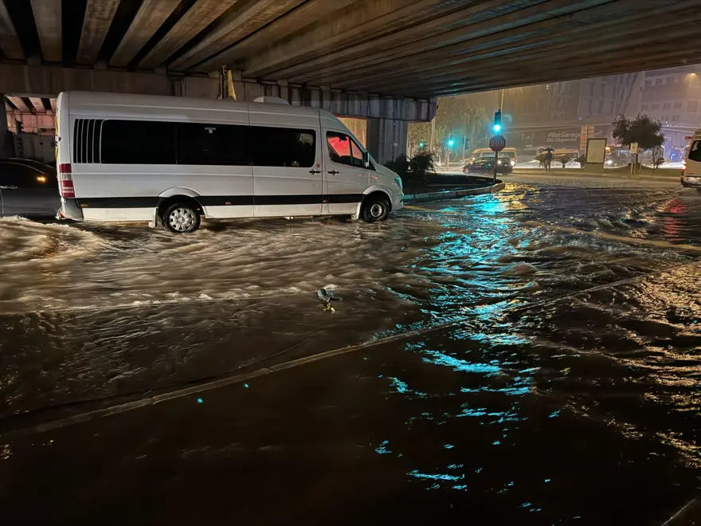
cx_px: 350
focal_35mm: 24
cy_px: 263
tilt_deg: -11.8
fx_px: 486
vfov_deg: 56.8
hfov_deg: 71.6
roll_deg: -0.6
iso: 1250
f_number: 1.78
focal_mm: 6.86
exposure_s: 1/17
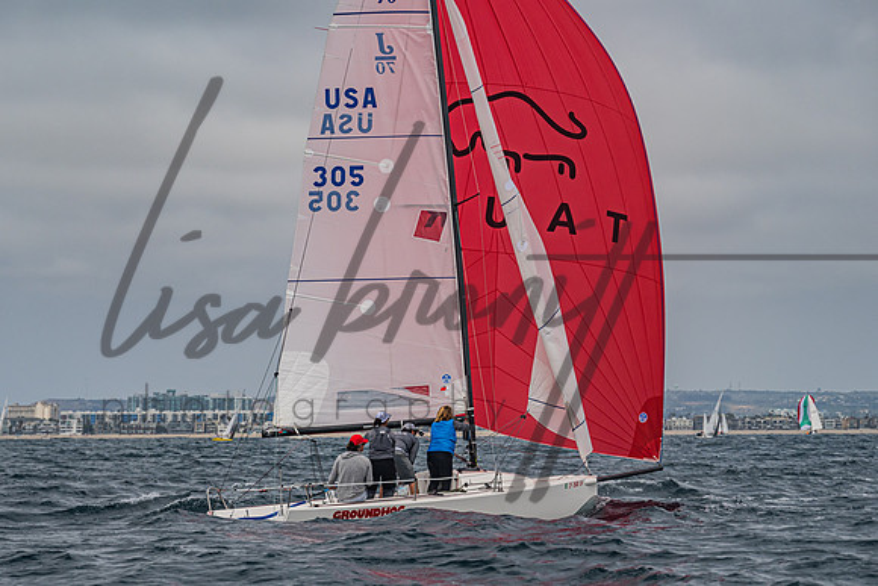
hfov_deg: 12.8
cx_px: 390
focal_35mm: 160
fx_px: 3898
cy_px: 313
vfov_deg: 8.6
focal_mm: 125
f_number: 6.3
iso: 160
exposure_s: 1/1000
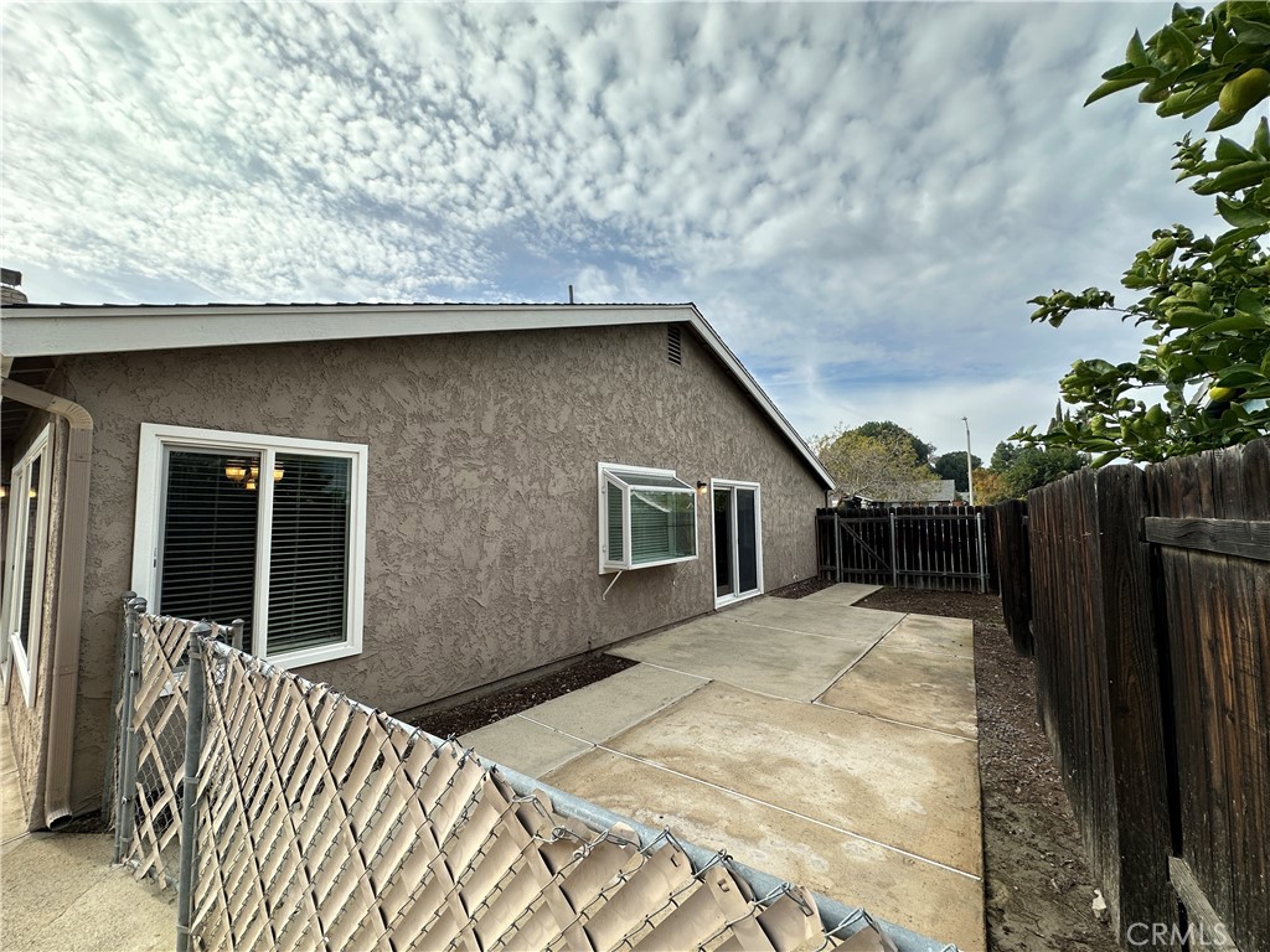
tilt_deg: +2.9
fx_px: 514
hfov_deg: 102.1
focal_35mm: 14
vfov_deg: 85.7
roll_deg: +0.6
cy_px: 476
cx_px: 635
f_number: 2.2
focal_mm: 2.22
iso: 50
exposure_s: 1/1366
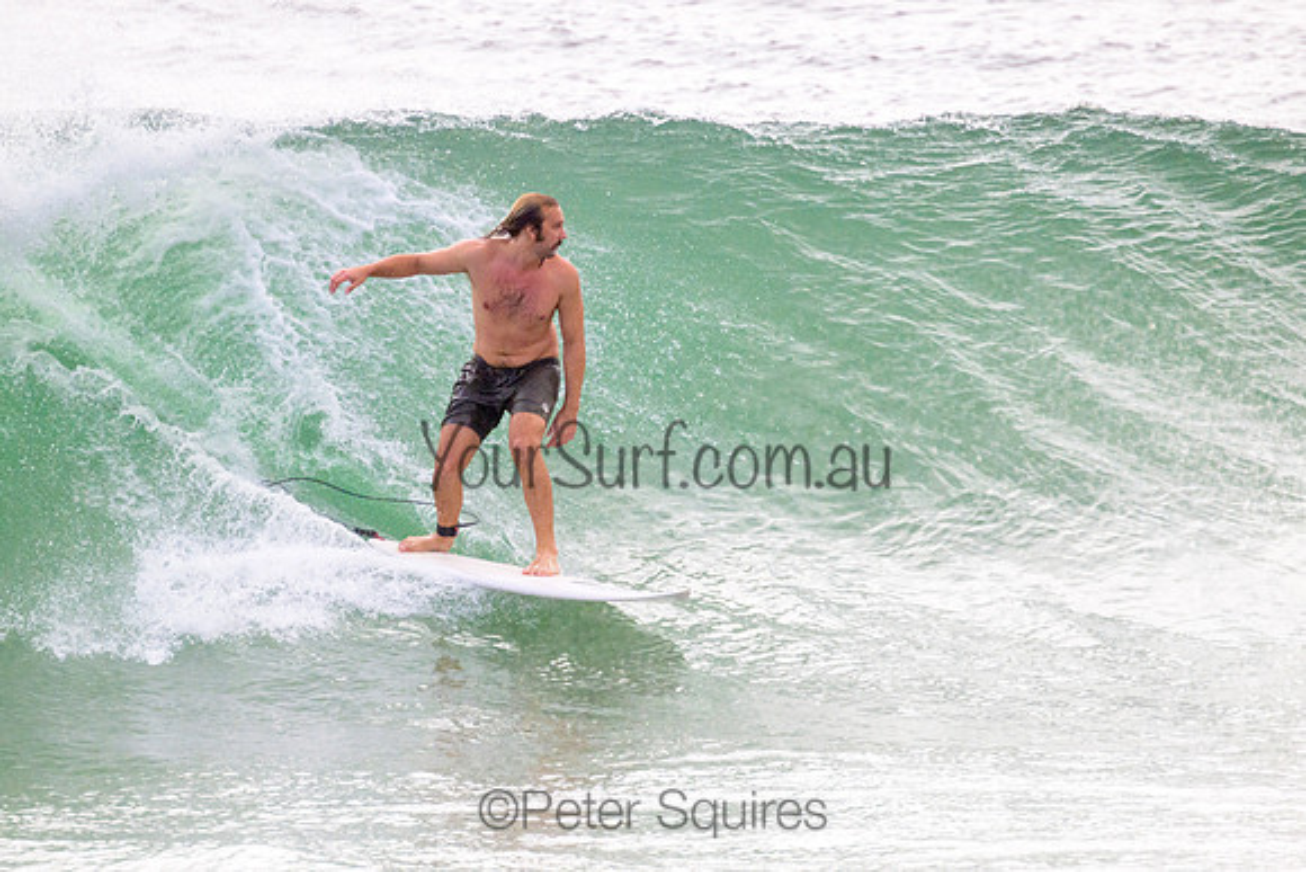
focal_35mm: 924
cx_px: 694
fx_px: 33513
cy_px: 462
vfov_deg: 1.5
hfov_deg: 2.2
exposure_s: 1/2000
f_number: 11
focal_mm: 800
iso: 1100
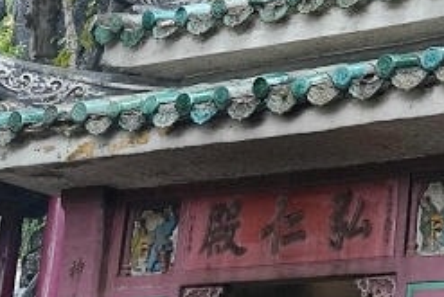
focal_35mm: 136
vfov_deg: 10.1
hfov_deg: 14.5
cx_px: 561
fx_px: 1678
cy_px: 230
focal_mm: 28
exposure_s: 1/160
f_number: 4
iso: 1600
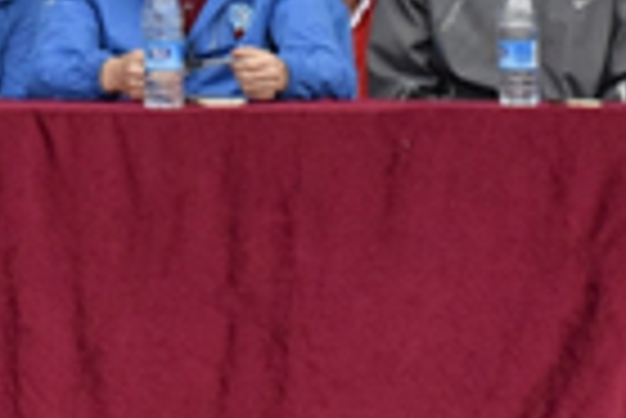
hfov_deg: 7.4
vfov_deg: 5.0
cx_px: -432
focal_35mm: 273
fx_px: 4752
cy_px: -36
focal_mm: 46
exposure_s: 1/500
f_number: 11
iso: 6400
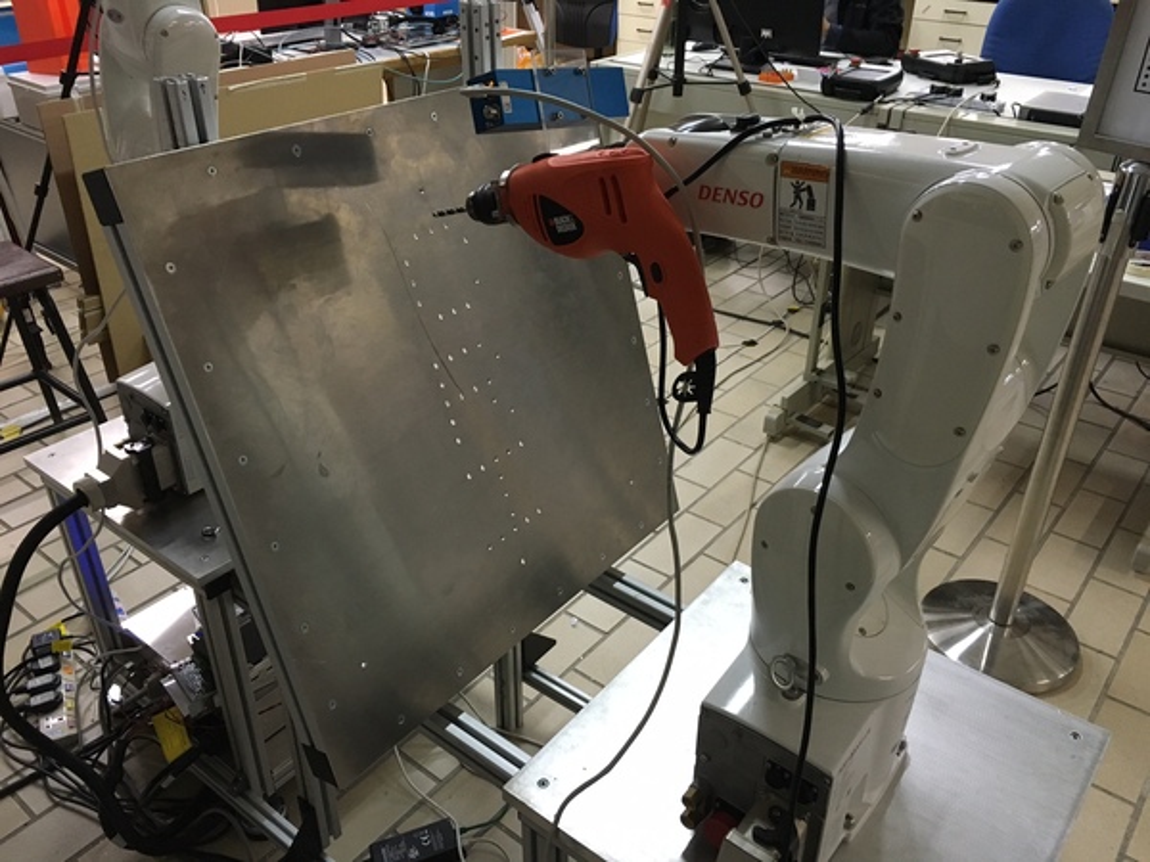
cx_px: 575
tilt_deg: -30.9
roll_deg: -0.6
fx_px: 963
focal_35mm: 29
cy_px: 431
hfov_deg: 61.7
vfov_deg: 48.2
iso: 200
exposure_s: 1/33
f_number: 2.2
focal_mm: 4.15
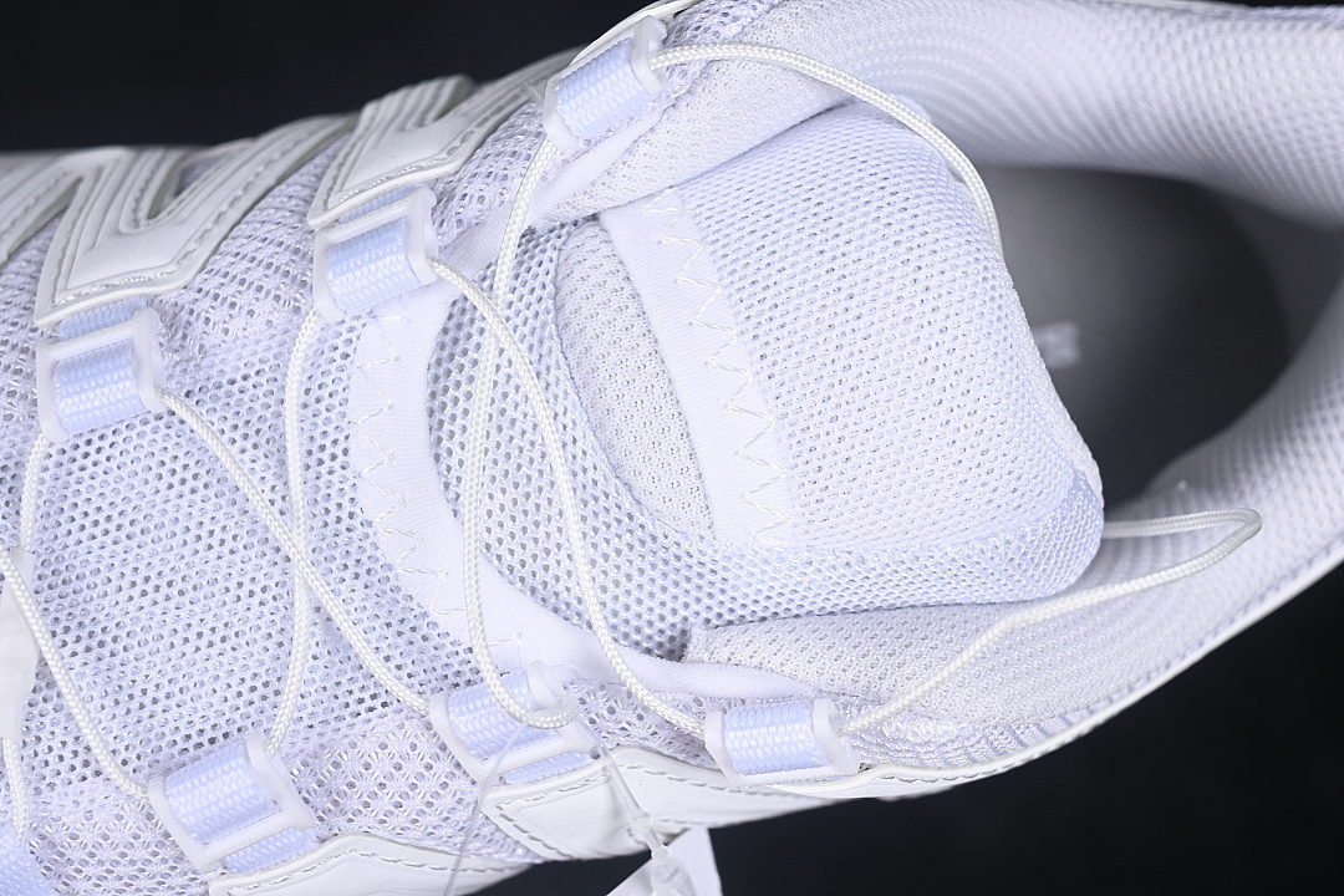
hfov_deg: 27.0
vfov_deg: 18.2
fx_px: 2800
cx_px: 672
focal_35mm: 75
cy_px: 448
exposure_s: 1/80
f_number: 7.1
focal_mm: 50
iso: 160
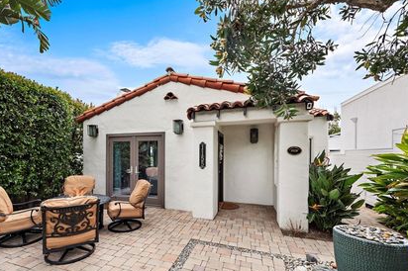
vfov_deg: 69.9
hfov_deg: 92.6
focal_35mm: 17
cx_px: 173
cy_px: 157
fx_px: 193
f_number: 7.1
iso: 160
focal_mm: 14
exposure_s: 1/100
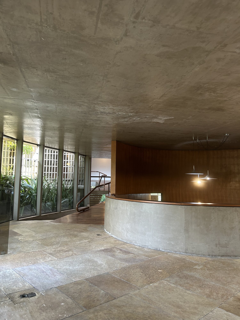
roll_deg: -1.6
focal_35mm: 26
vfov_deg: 67.3
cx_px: 120
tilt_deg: +6.2
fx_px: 240
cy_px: 160
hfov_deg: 53.1
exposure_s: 1/60
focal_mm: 5.7
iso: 125
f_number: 1.5
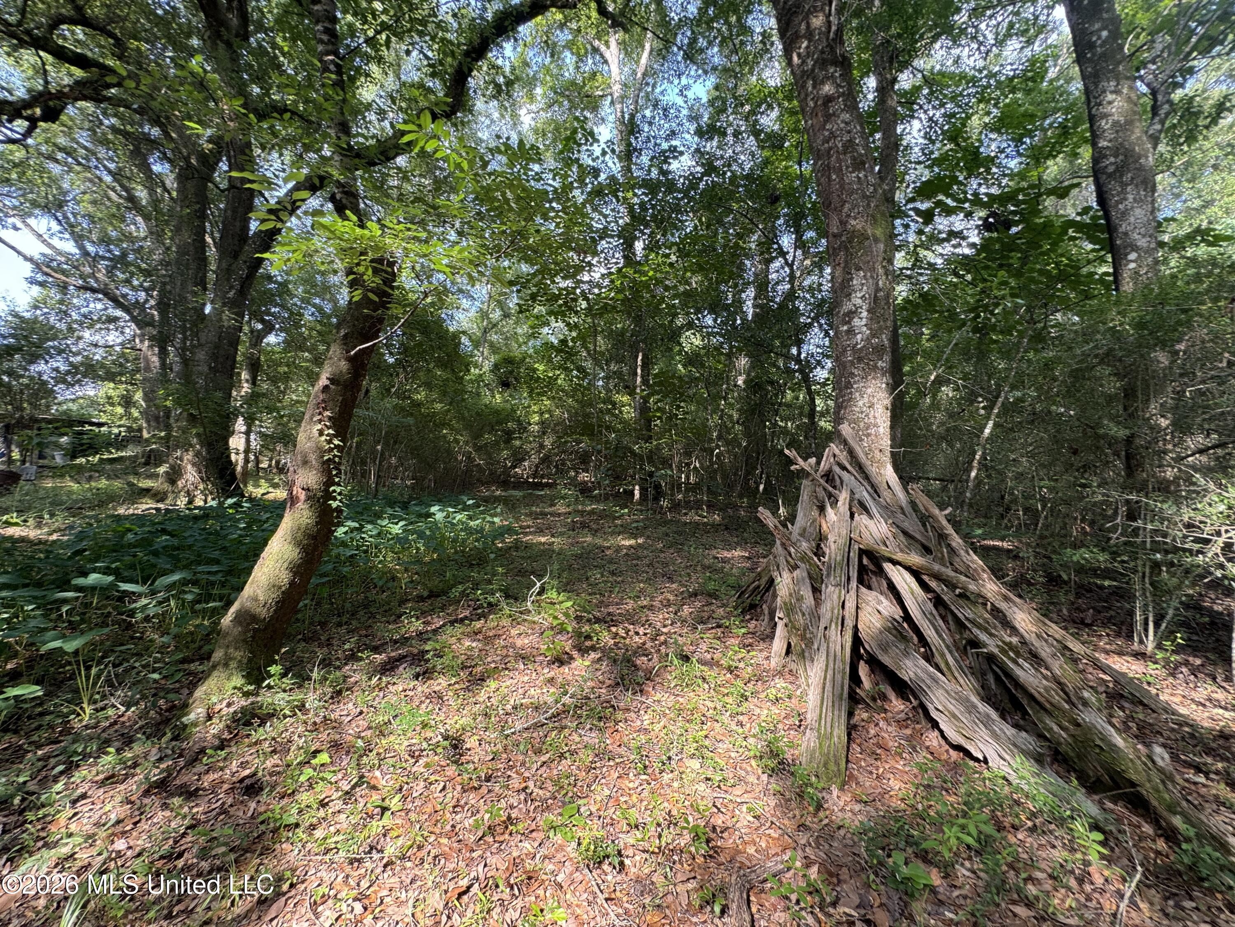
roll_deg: -4.2
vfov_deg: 85.7
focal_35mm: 14
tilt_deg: -0.3
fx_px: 499
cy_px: 464
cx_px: 618
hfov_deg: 102.1
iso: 80
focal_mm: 2.22
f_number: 2.2
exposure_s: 1/99
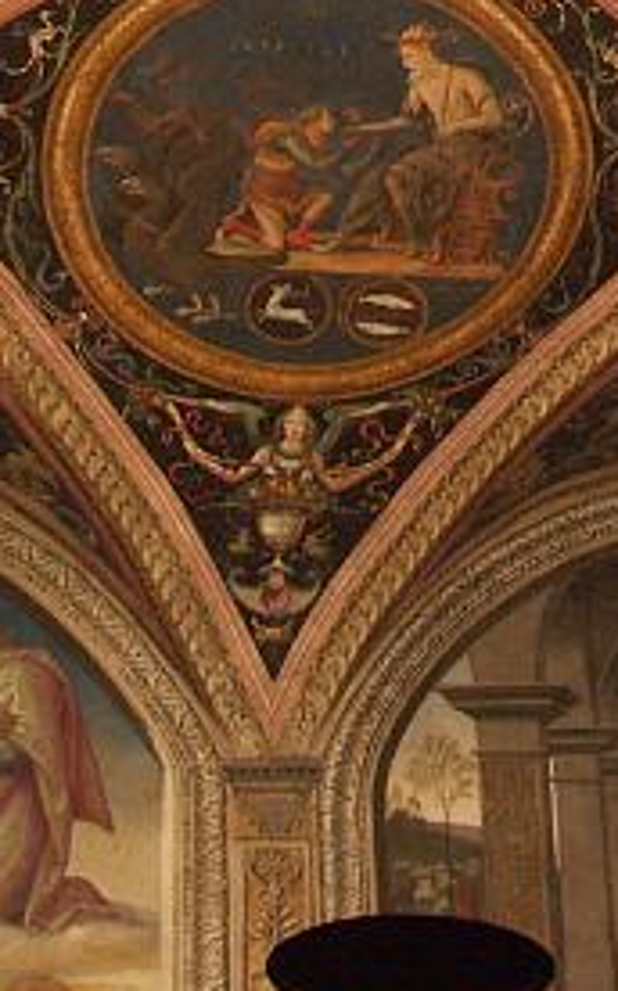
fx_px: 3187
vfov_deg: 17.1
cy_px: -122
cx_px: 514
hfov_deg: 11.0
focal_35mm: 118
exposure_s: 1/10
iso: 160
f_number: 2.8
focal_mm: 7.66
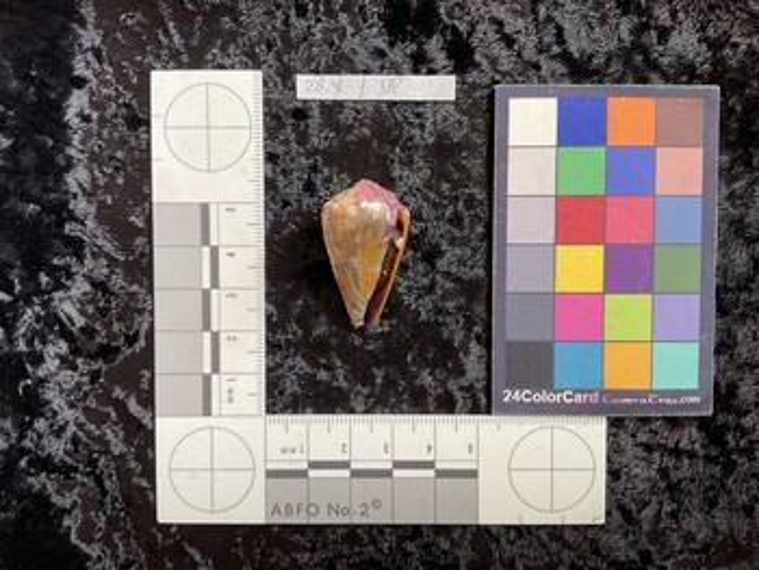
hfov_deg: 61.6
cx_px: 380
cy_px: 285
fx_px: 636
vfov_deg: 48.3
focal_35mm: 29
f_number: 1.8
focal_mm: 3
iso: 50
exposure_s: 1/60
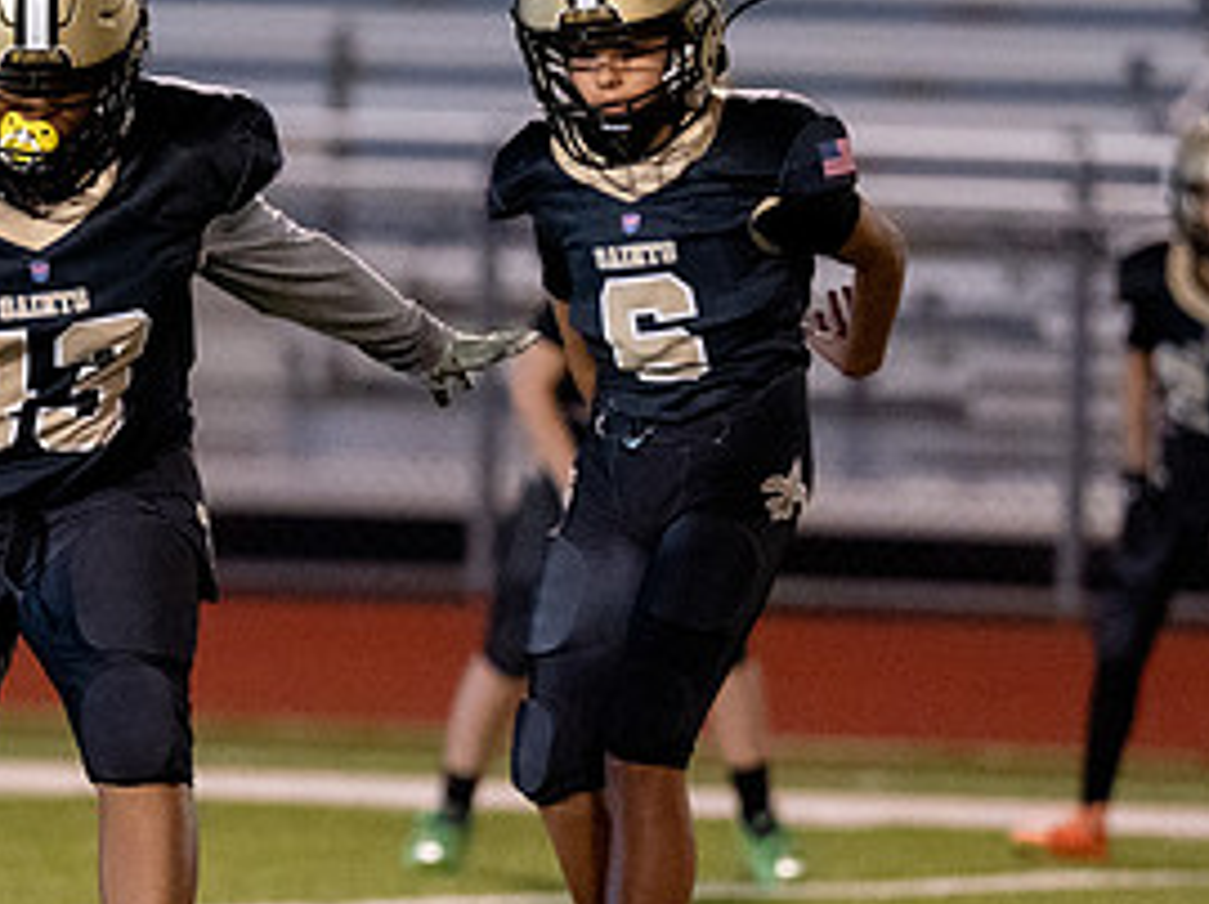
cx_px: -191
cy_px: 532
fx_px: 24601
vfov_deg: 2.1
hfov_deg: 2.8
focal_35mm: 705
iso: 5000
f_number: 2.8
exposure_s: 1/1000
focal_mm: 200
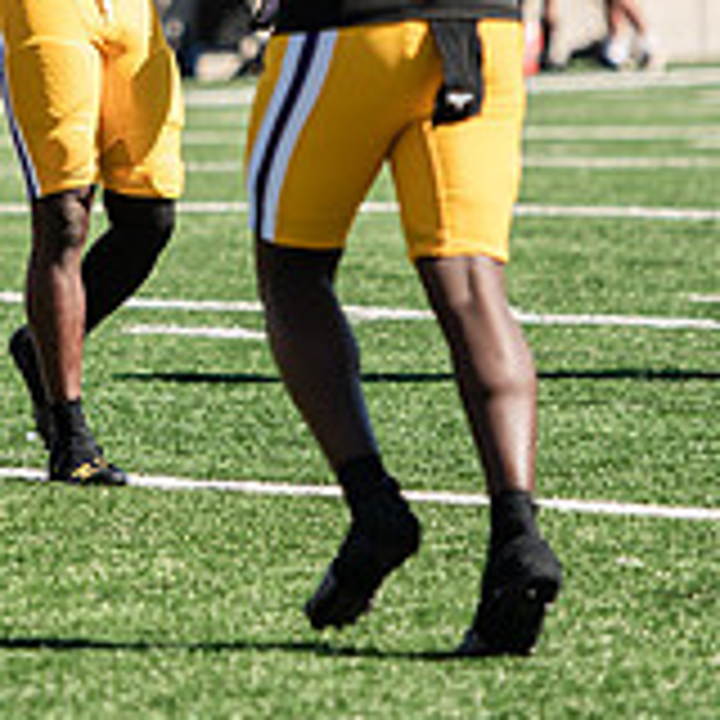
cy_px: -43
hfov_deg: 3.7
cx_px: -58
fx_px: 11272
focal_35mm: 479
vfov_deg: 3.7
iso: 125
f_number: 3.2
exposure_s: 1/1000
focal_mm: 155
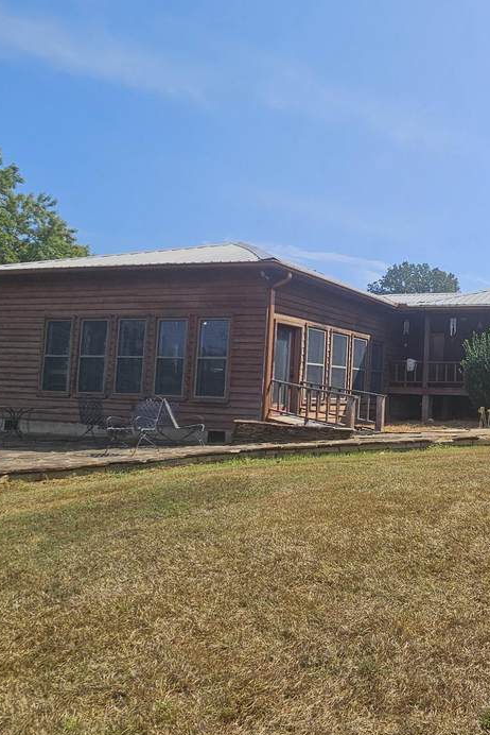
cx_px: 494
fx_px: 510
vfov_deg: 71.5
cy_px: 356
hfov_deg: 43.6
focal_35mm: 25
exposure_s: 1/2782
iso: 50
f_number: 2.2
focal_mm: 2.2
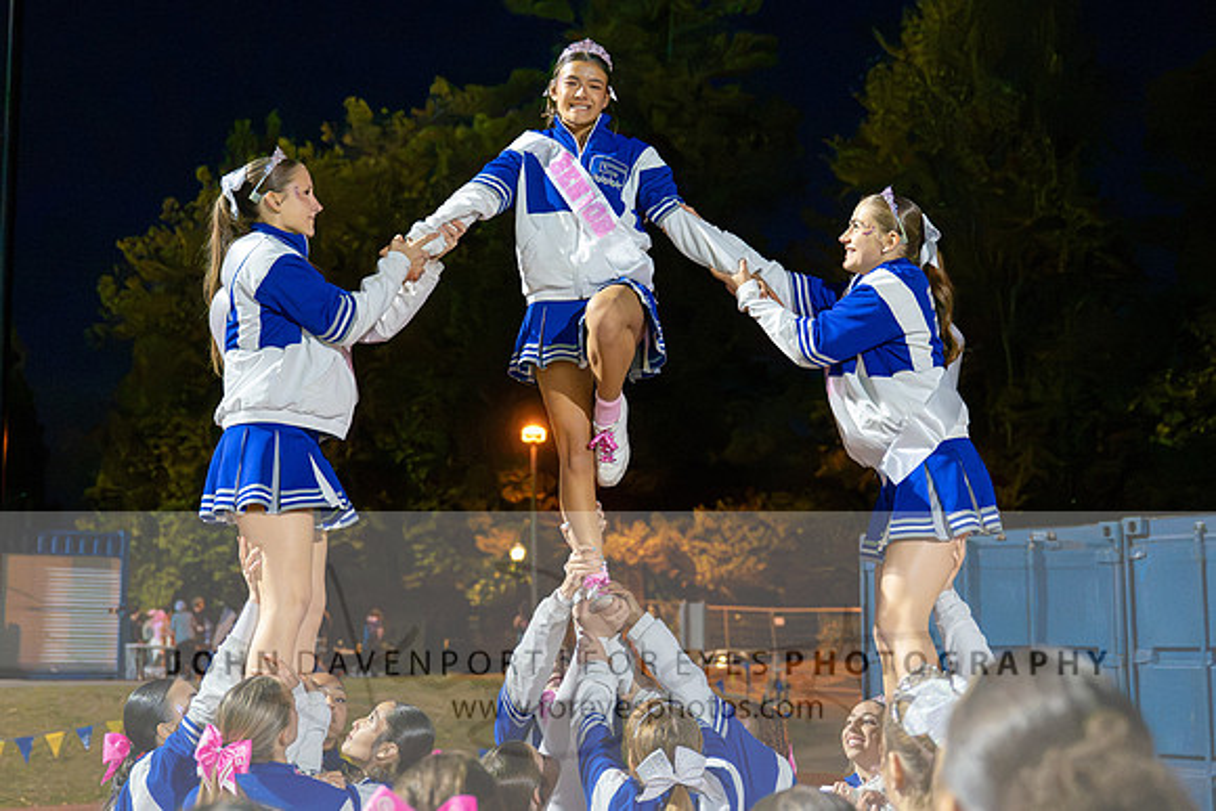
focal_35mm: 56
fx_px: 1879
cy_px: 333
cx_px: 607
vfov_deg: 24.3
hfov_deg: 35.9
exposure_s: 1/800
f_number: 2.8
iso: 25600
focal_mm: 41
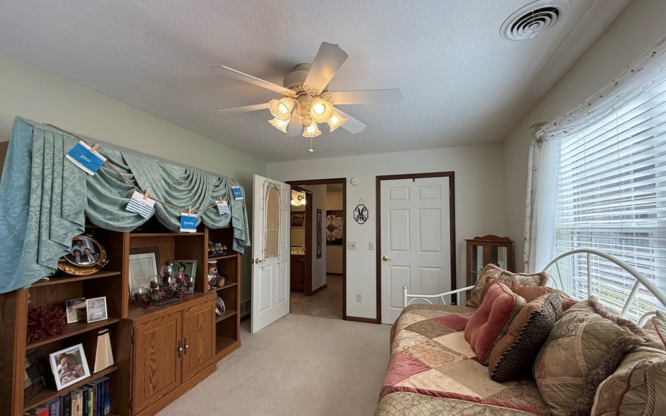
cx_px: 332
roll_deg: -0.8
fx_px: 272
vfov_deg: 74.7
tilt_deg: +3.6
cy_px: 218
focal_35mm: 15
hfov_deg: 101.5
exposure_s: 1/120
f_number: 2.2
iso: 80
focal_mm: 2.22
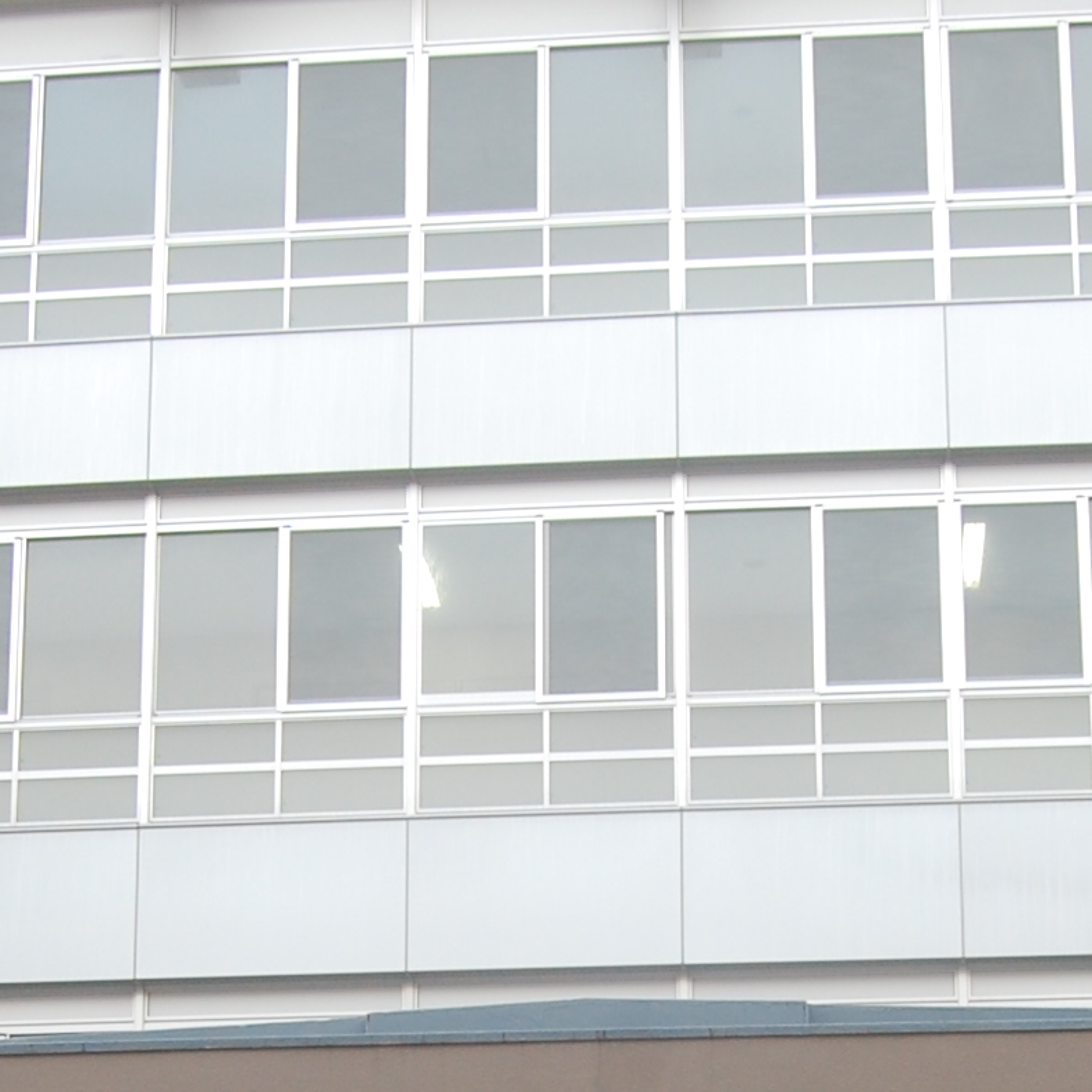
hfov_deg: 19.9
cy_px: 1243
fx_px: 3105
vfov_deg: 19.0
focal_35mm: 87
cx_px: 585
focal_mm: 18
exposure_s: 1/100
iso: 400
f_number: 5
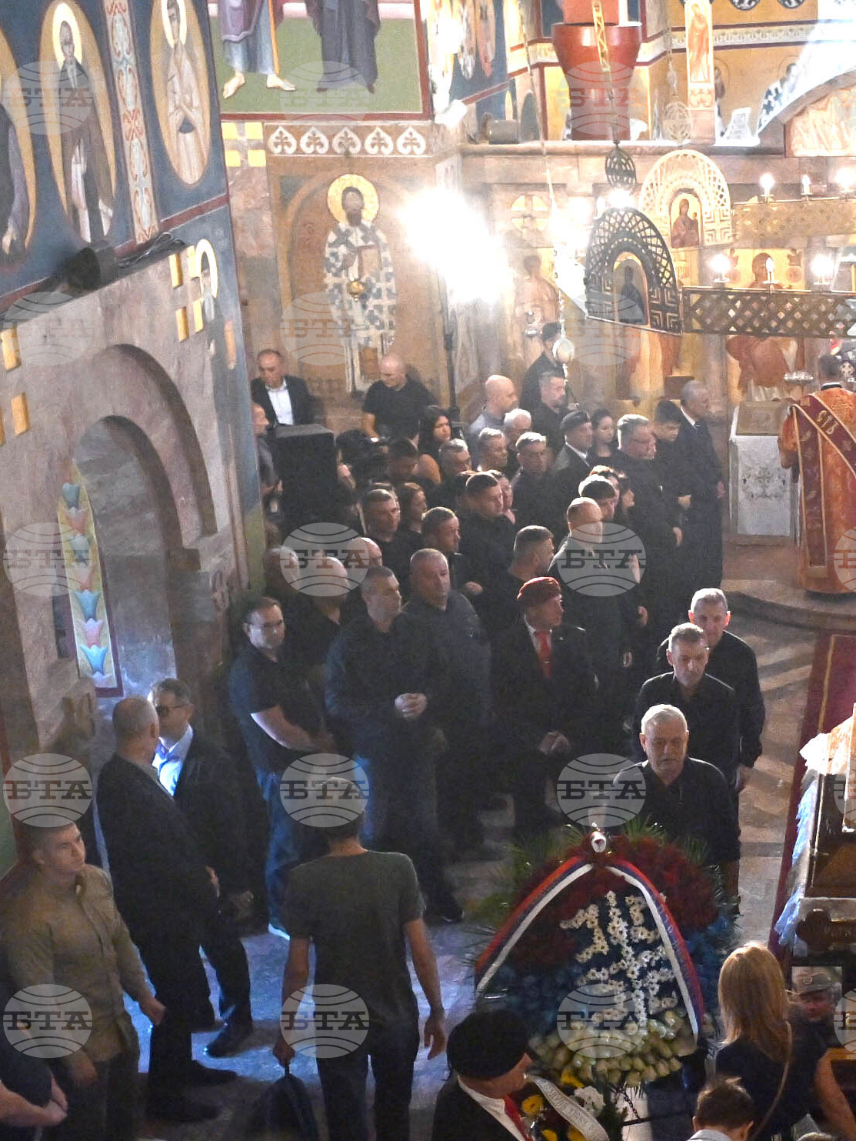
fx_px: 2076
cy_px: 790
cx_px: 878
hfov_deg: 22.3
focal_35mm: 63
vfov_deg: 30.4
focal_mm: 20
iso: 2500
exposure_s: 1/800
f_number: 2
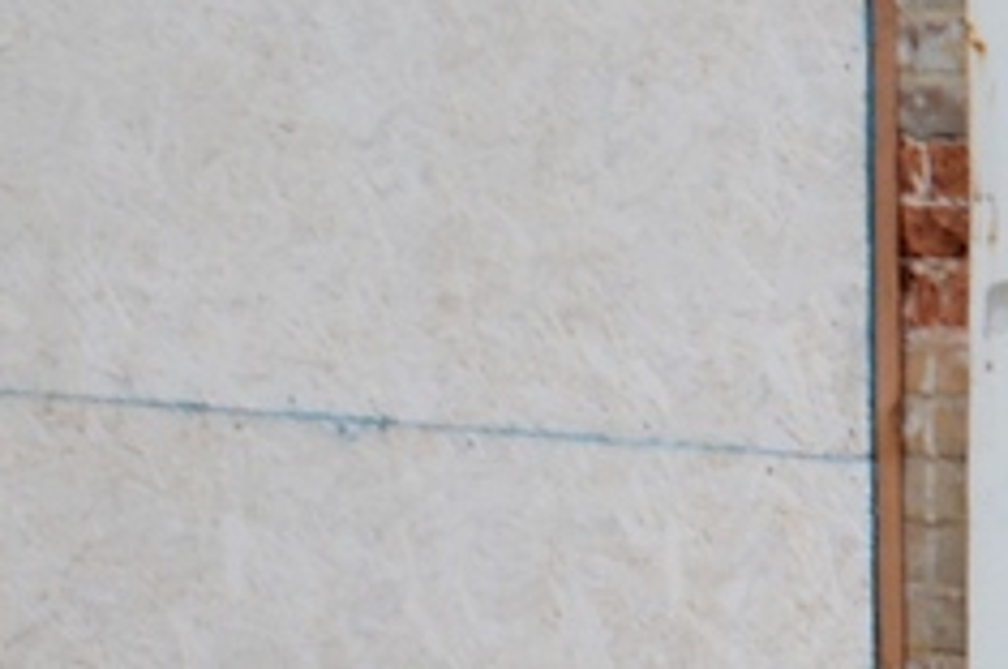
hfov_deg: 3.6
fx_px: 16065
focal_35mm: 575
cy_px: 1010
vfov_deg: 2.4
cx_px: 472
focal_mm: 75
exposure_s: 1/125
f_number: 5.6
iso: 250
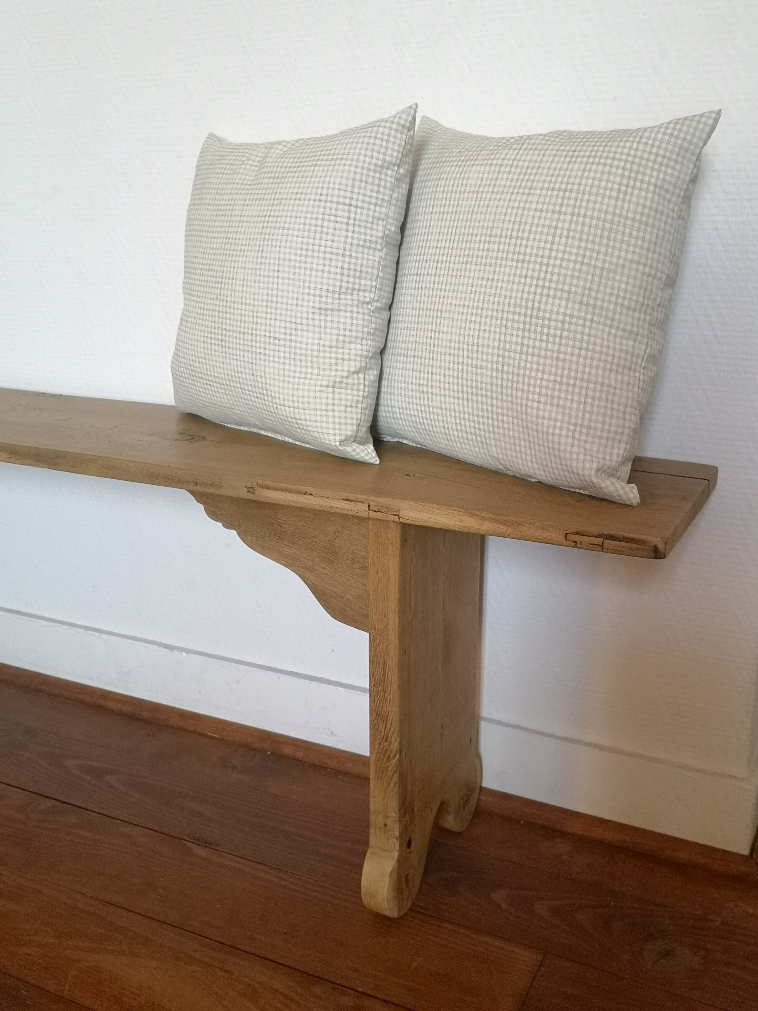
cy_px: 506
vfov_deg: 54.0
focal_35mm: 34
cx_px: 379
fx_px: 993
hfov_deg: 41.8
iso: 200
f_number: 1.8
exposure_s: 1/60
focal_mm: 5.58
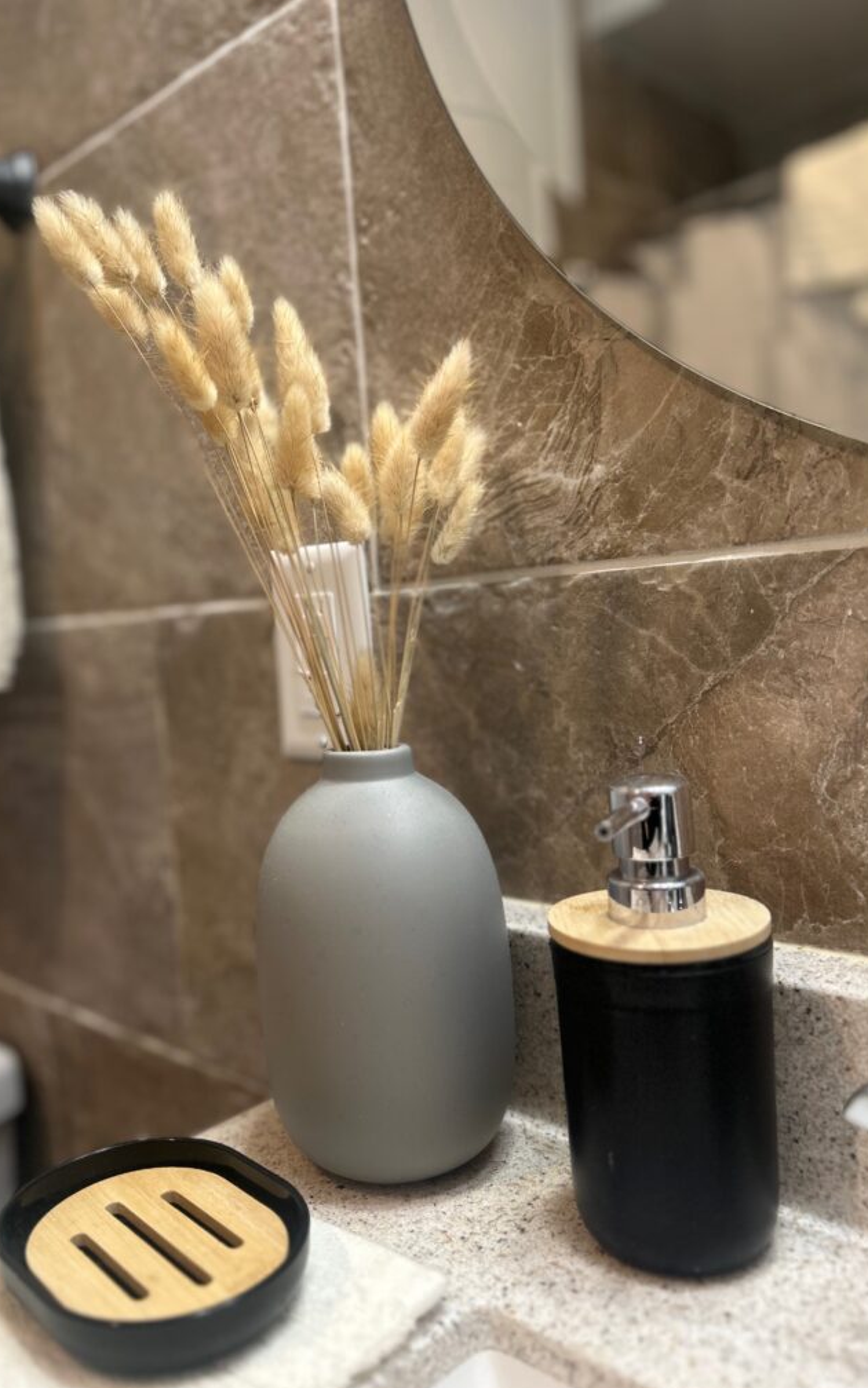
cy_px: 704
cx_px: 357
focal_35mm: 28
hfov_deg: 44.4
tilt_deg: -4.6
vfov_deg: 66.5
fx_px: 1060
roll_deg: +4.1
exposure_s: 1/60
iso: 80
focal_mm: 5.7
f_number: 1.5
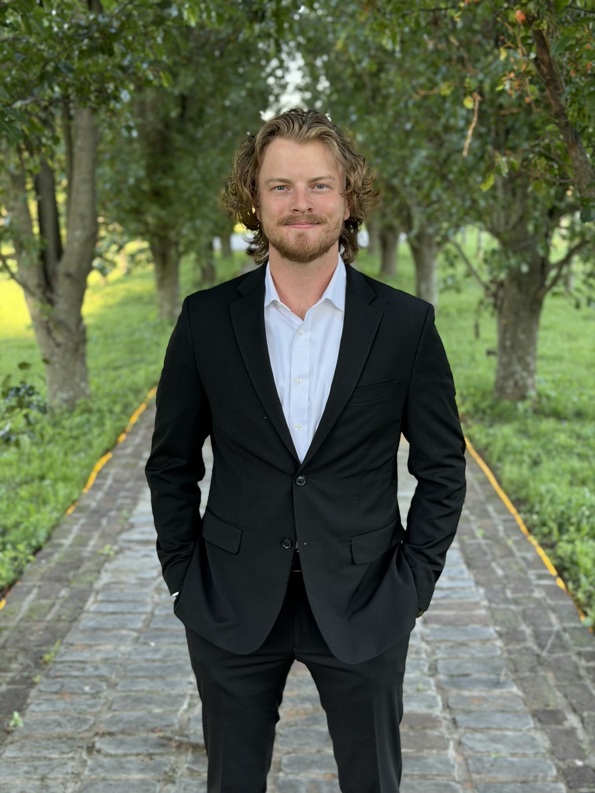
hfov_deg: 30.3
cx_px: 298
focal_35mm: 48
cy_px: 396
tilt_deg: -12.1
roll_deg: +0.9
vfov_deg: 39.7
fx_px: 1100
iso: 64
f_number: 1.78
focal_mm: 6.76
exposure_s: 1/161
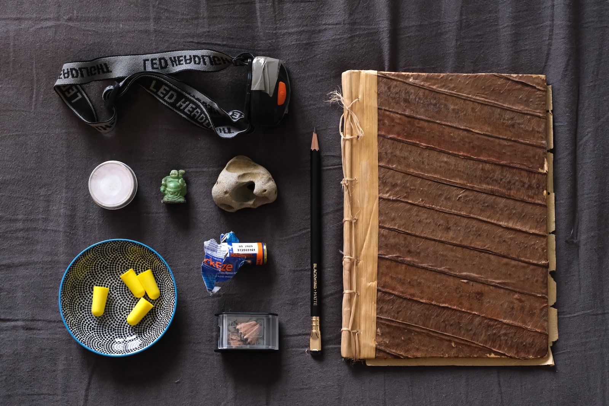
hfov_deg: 24.2
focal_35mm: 84
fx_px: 1421
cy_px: 203
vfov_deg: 16.3
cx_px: 304
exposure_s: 1/1000
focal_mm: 56
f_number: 4
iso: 4000
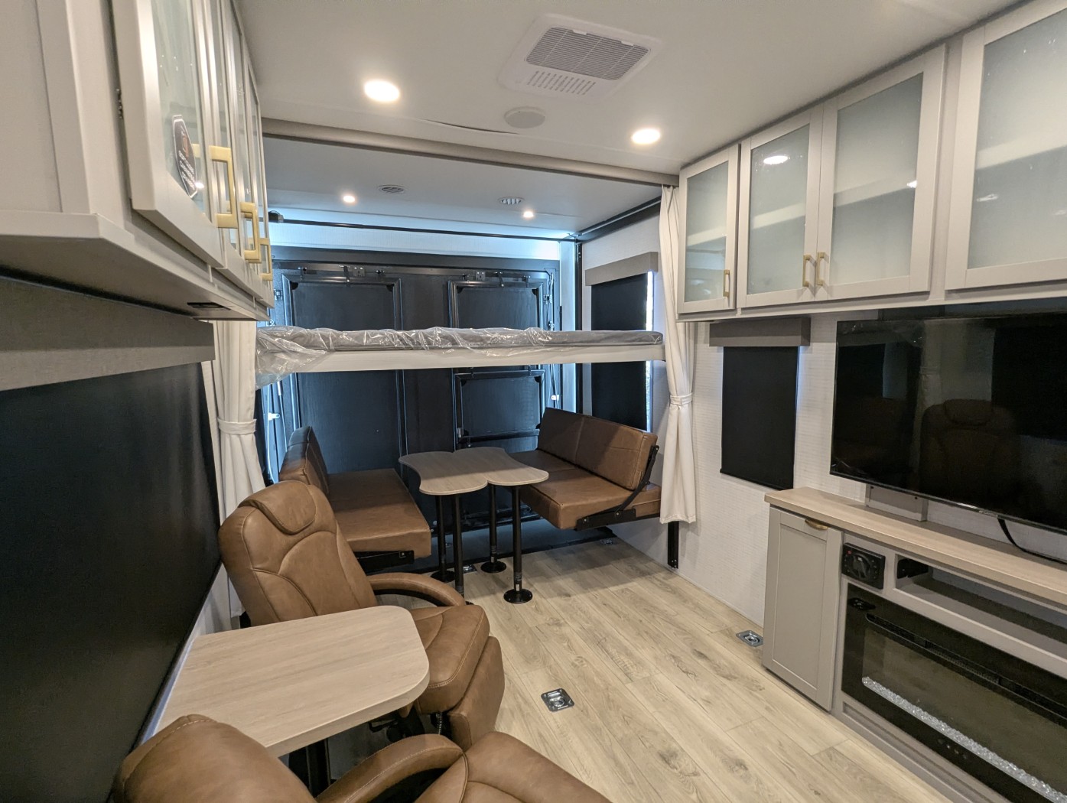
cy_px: 402
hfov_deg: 94.4
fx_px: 494
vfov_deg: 78.2
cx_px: 534
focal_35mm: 16
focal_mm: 2.35
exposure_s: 1/50
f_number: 2.2
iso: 209
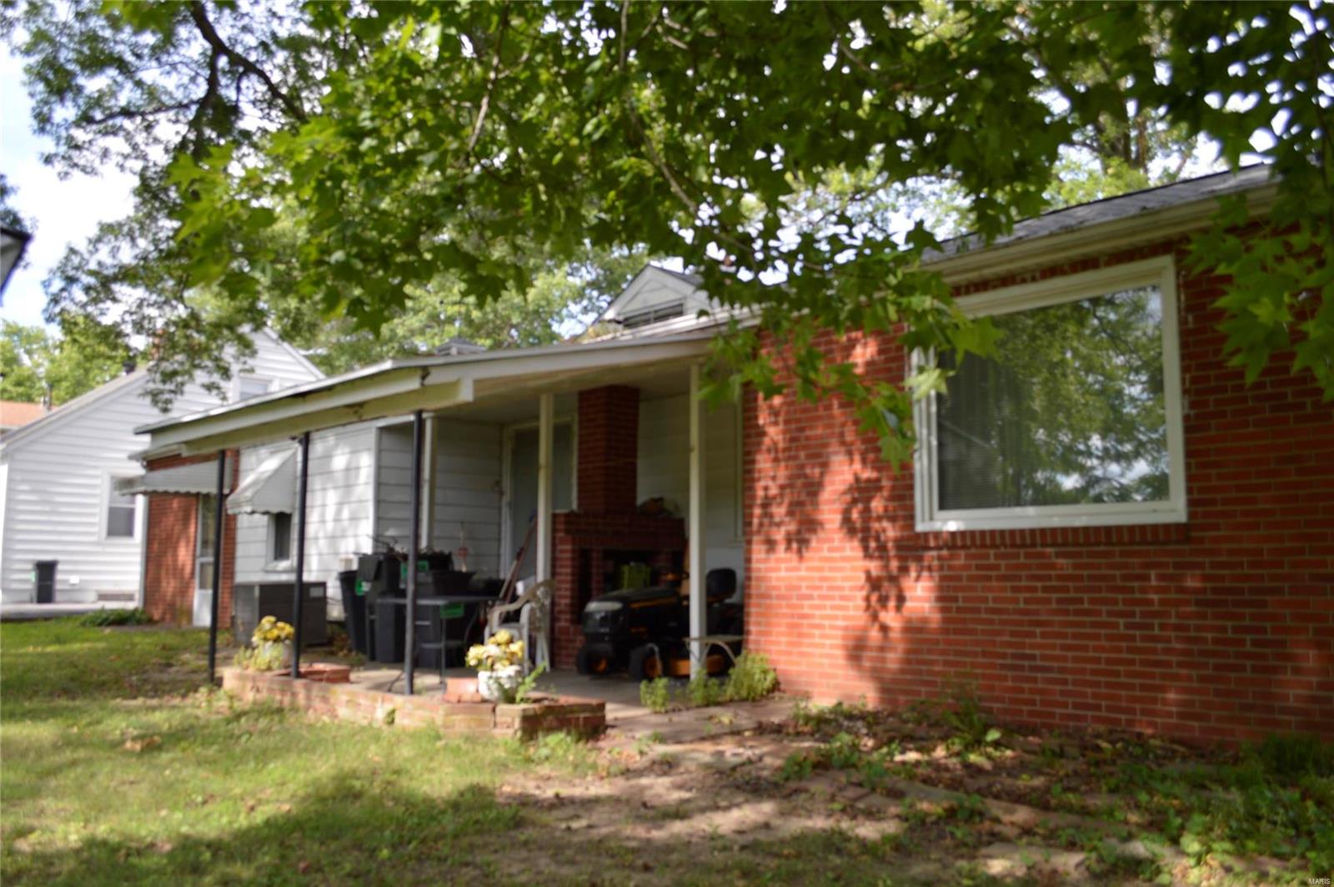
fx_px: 1110
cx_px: 667
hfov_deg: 62.0
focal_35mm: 30
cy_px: 444
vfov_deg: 43.5
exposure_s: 1/160
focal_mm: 20
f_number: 6.3
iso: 100
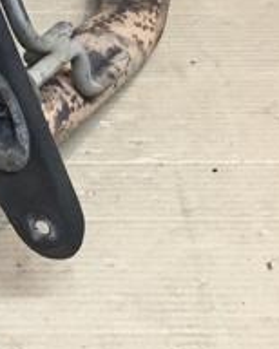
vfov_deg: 20.3
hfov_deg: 15.6
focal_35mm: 94
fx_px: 972
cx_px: -74
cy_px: 99
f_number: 2.2
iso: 80
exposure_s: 1/33
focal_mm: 4.15
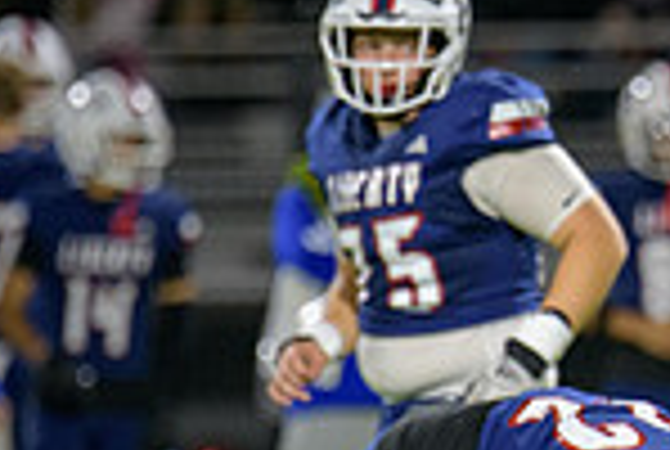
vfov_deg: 1.2
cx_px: 805
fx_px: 21706
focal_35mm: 1164
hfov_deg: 1.8
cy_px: 439
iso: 2000
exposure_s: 1/250
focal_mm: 300
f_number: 2.8
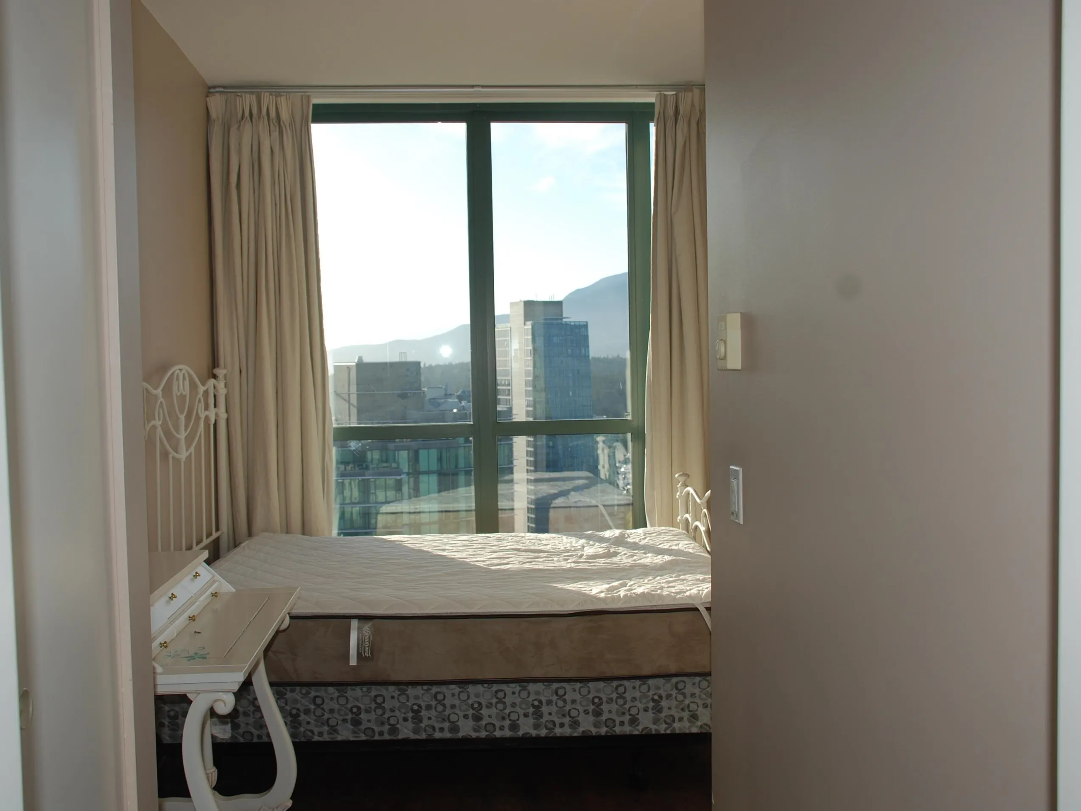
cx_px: 521
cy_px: 413
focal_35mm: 33
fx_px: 1031
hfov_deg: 55.3
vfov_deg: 42.9
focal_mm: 20
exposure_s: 1/200
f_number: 5.6
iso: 100
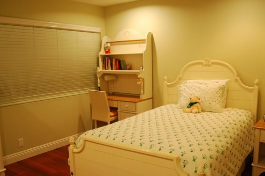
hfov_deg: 57.2
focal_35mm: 33
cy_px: 103
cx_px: 140
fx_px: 243
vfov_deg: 39.8
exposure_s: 1/30
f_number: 3.5
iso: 560
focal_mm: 18
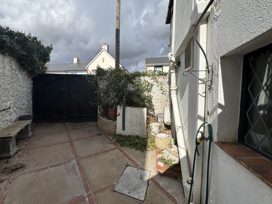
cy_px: 100
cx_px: 128
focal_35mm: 15
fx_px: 118
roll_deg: +0.1
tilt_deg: -4.7
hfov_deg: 98.1
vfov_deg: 81.7
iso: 50
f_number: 2.2
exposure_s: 1/2342
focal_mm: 2.22
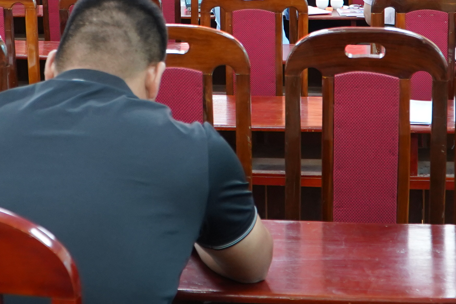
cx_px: 194
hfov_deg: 26.6
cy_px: -16
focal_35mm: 76
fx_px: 963
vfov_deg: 17.4
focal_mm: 23
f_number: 4
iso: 1600
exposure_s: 1/40
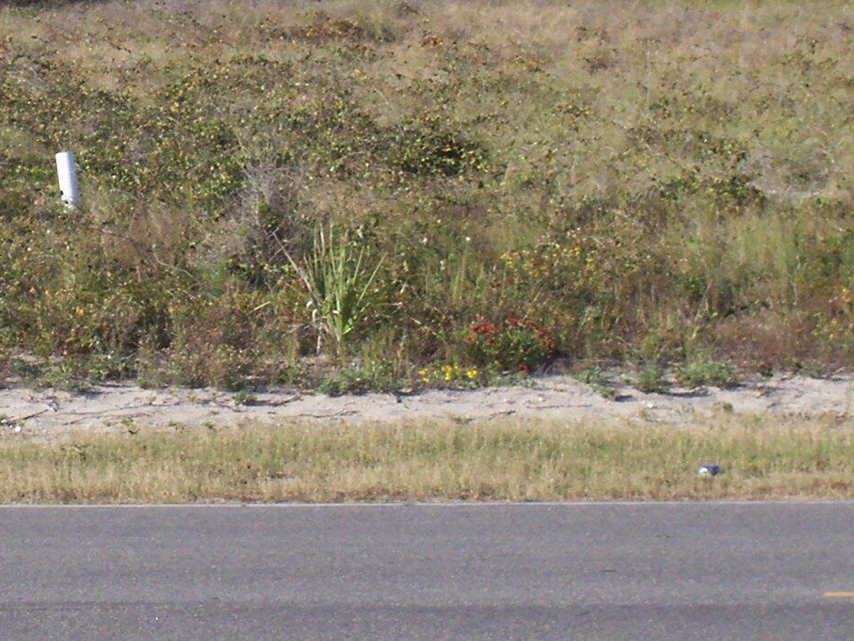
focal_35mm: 250
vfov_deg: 5.9
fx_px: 6168
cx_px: 25
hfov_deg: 7.9
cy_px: 85
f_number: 4.6
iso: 80
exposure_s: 1/403
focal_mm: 16.8
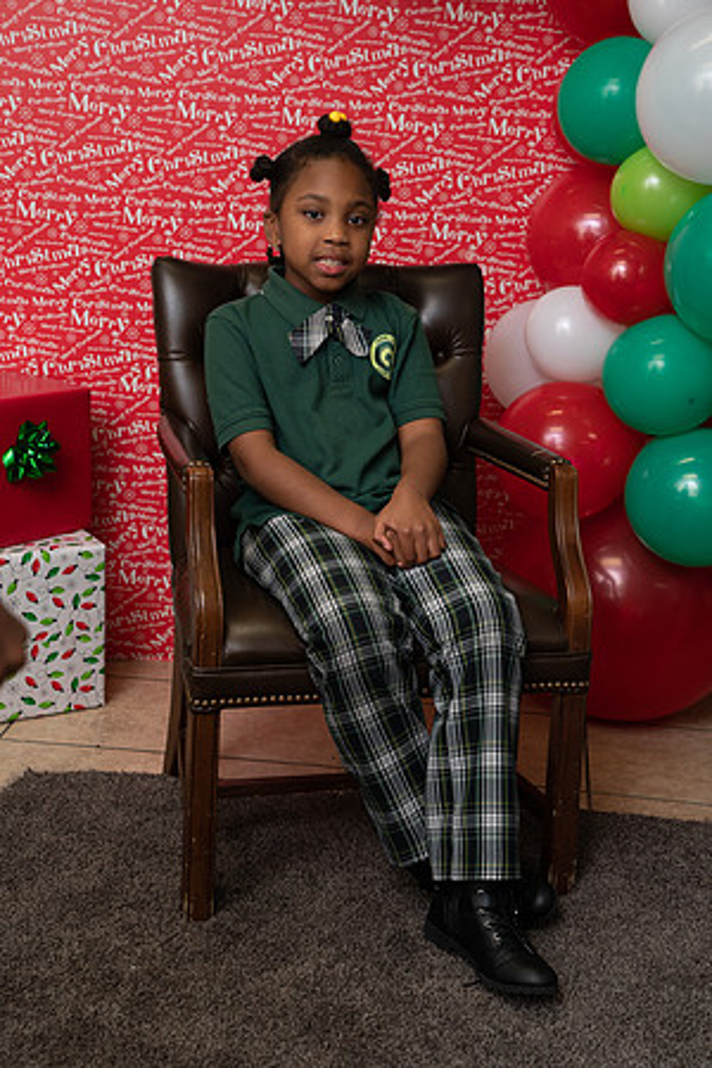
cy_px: 534
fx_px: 1661
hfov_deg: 24.2
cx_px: 356
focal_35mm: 56
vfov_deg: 35.6
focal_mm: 56
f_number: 5
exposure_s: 1/80
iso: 400
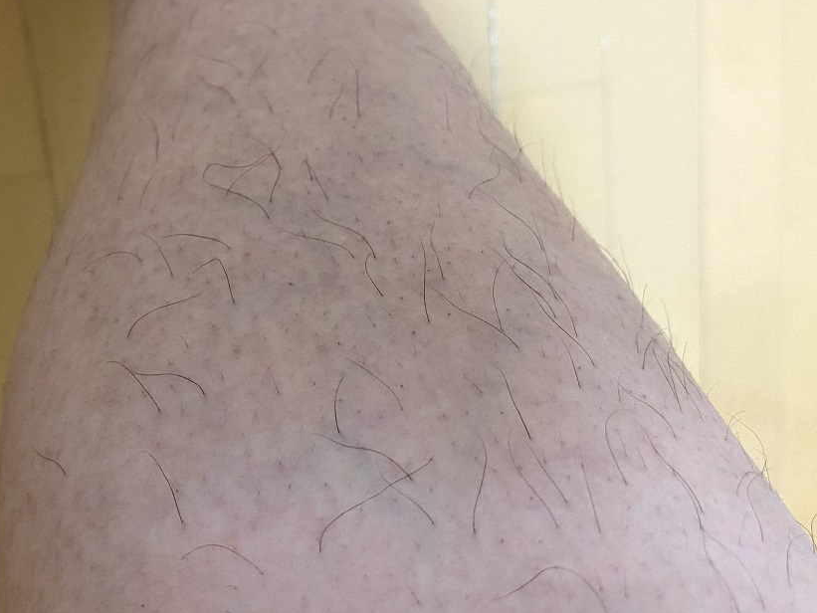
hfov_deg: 48.3
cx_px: 284
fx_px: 897
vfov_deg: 37.4
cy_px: 220
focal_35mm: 38
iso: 320
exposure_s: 1/50
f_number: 1.8
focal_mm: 4.25
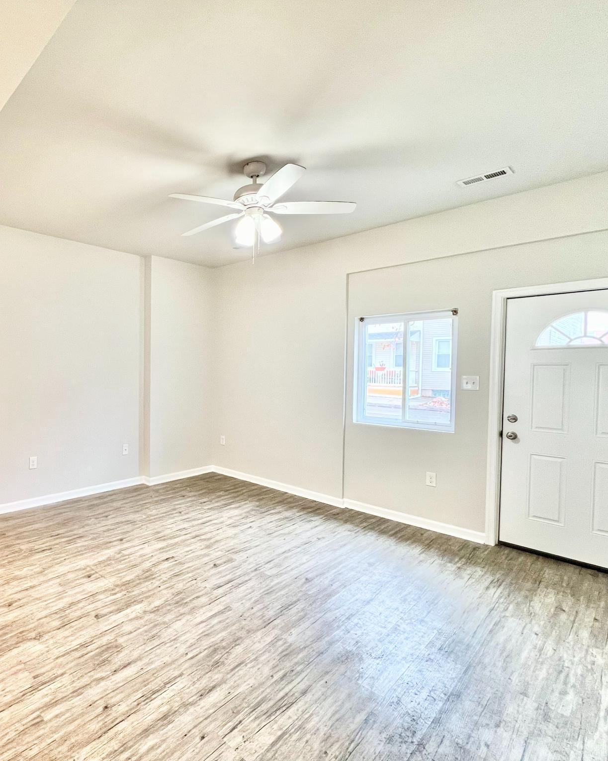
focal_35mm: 17
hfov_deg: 72.2
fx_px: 382
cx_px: 159
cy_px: 379
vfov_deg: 89.6
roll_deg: -0.4
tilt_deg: -1.9
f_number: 1.8
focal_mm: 1.57
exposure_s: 1/60
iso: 200
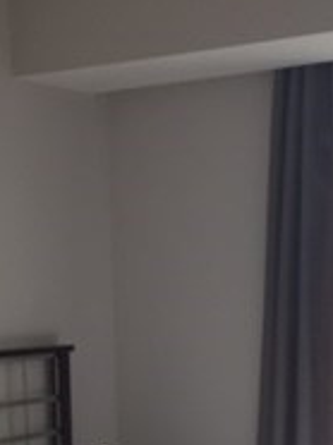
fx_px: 1286
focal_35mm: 100
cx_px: 149
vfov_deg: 18.4
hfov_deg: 14.8
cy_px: 567
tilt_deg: -11.2
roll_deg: +1.0
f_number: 2.2
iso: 32
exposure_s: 1/40
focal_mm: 4.15
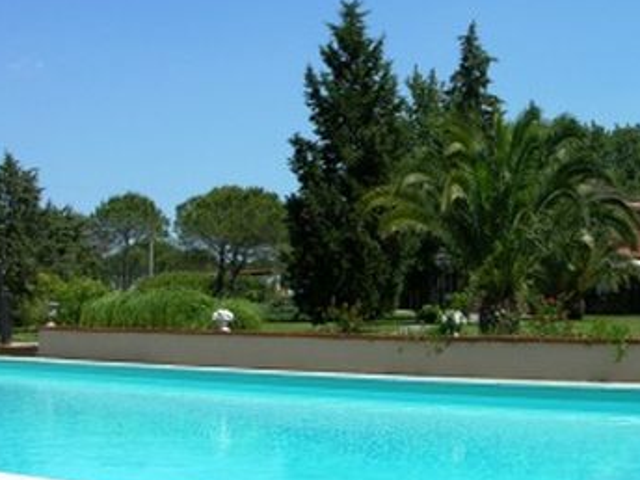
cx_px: 430
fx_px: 1128
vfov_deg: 24.0
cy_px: 203
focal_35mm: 61
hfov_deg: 31.4
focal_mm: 8.9
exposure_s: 1/224
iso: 50
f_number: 7.1
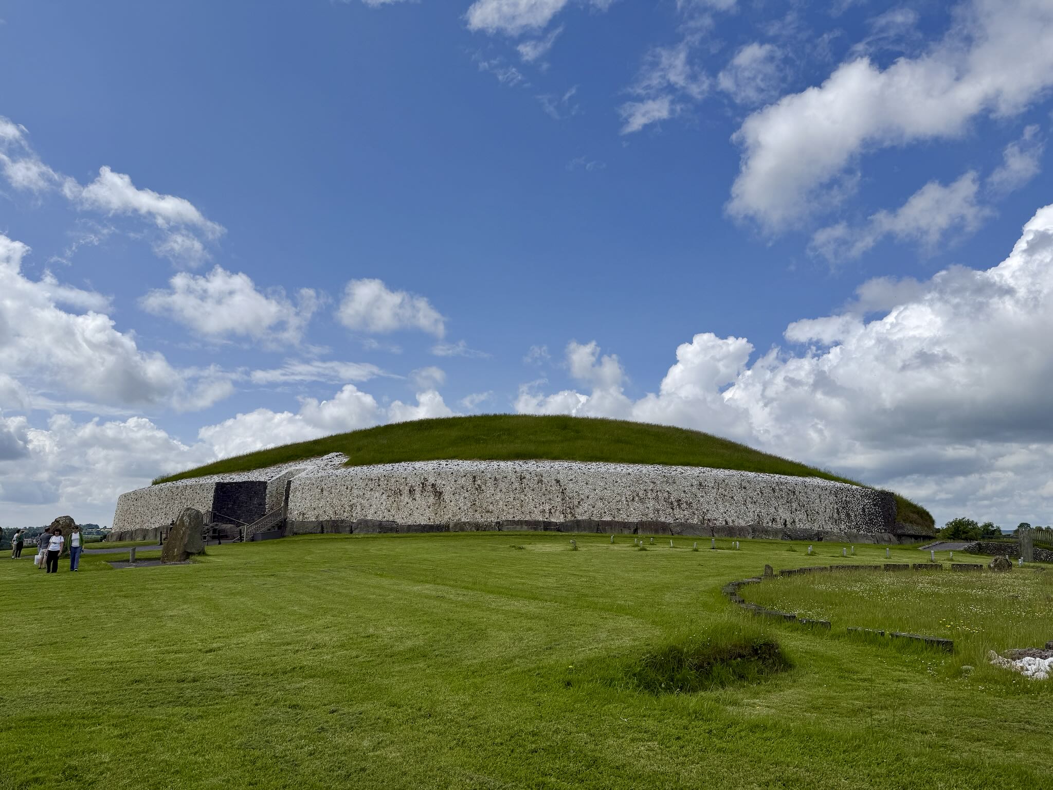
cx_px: 526
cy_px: 395
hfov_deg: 71.6
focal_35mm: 24
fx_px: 730
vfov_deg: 56.8
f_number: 1.78
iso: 80
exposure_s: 1/10309
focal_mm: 6.76
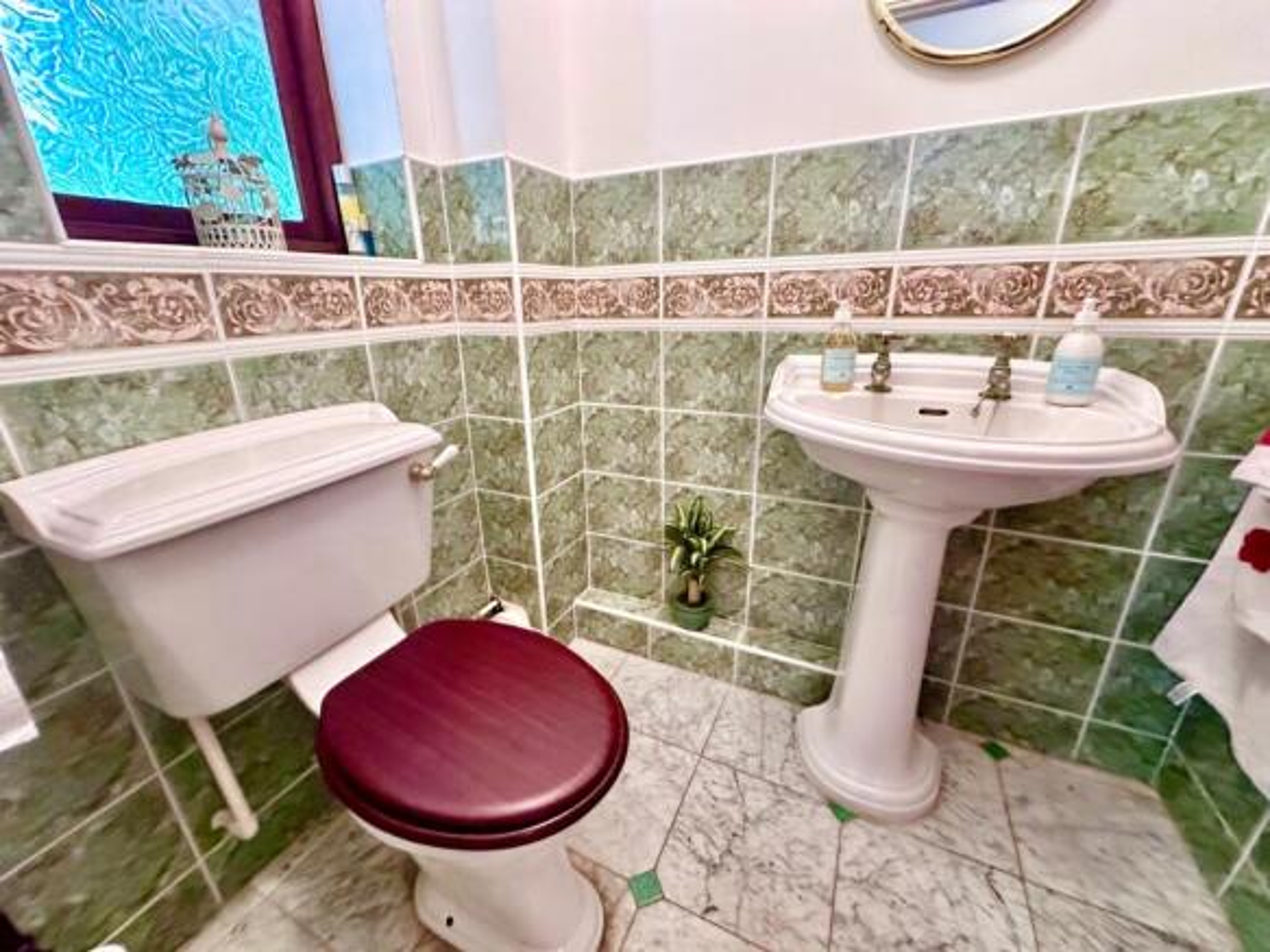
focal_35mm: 14
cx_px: 635
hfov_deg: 102.1
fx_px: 514
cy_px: 476
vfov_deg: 85.7
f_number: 2.2
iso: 640
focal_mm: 2.22
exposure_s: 1/50
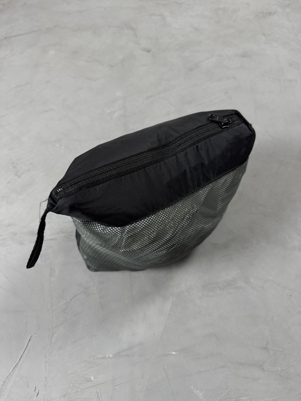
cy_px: 200
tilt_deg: -59.5
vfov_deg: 71.6
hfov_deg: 56.8
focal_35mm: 24
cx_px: 150
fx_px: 278
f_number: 1.78
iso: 160
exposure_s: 1/60
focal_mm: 6.76
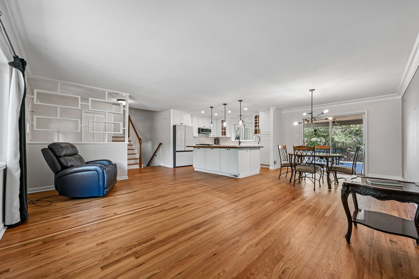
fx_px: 163
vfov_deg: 81.2
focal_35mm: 14
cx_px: 210
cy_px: 140
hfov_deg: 104.3
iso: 180
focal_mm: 14
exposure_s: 1/15
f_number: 9
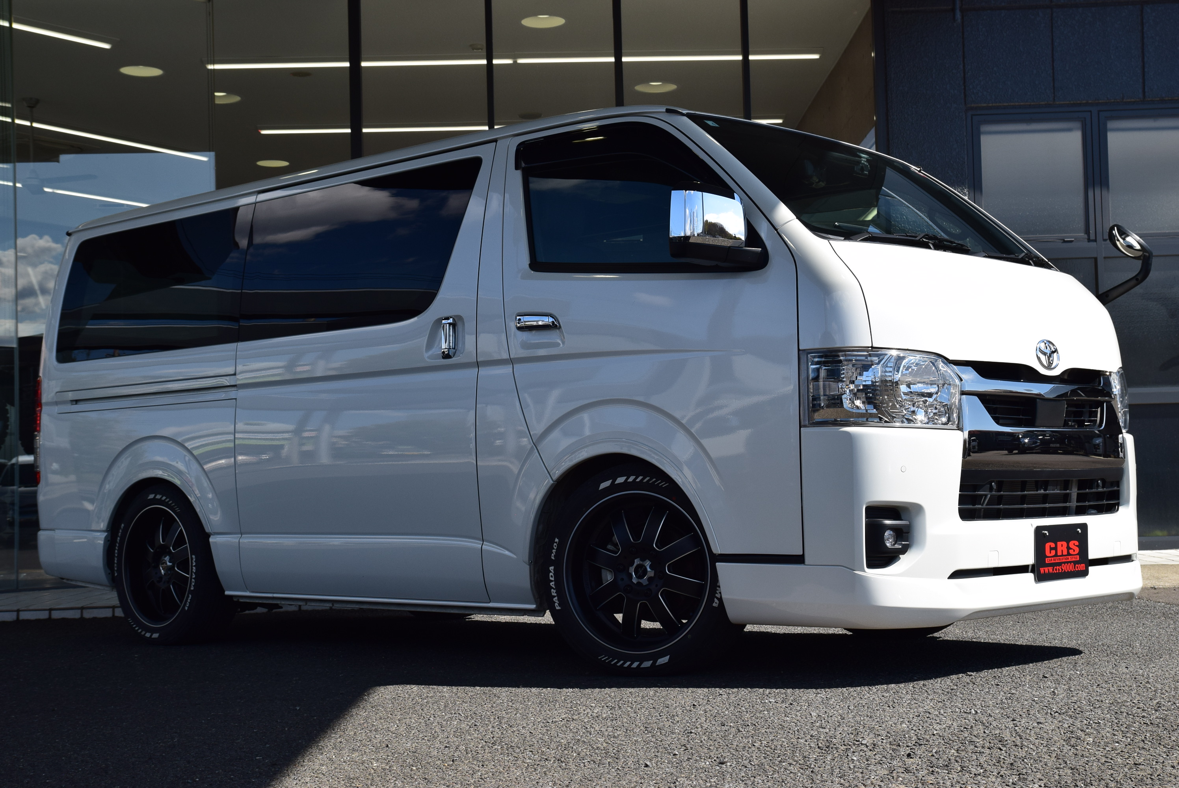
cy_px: 394
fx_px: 1671
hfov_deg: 38.9
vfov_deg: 26.5
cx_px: 590
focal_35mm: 51
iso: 280
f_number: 11
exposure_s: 1/500
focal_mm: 34
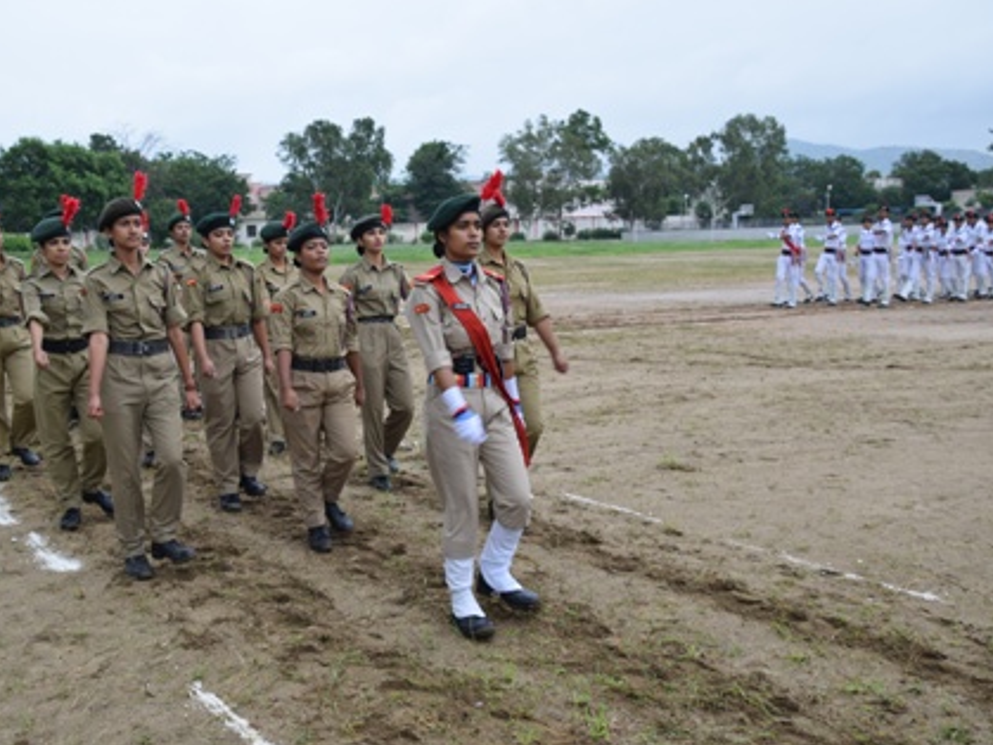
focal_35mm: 43
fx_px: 1233
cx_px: 429
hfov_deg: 43.8
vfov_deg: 33.6
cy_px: 370
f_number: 6.7
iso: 400
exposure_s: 1/180
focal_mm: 26
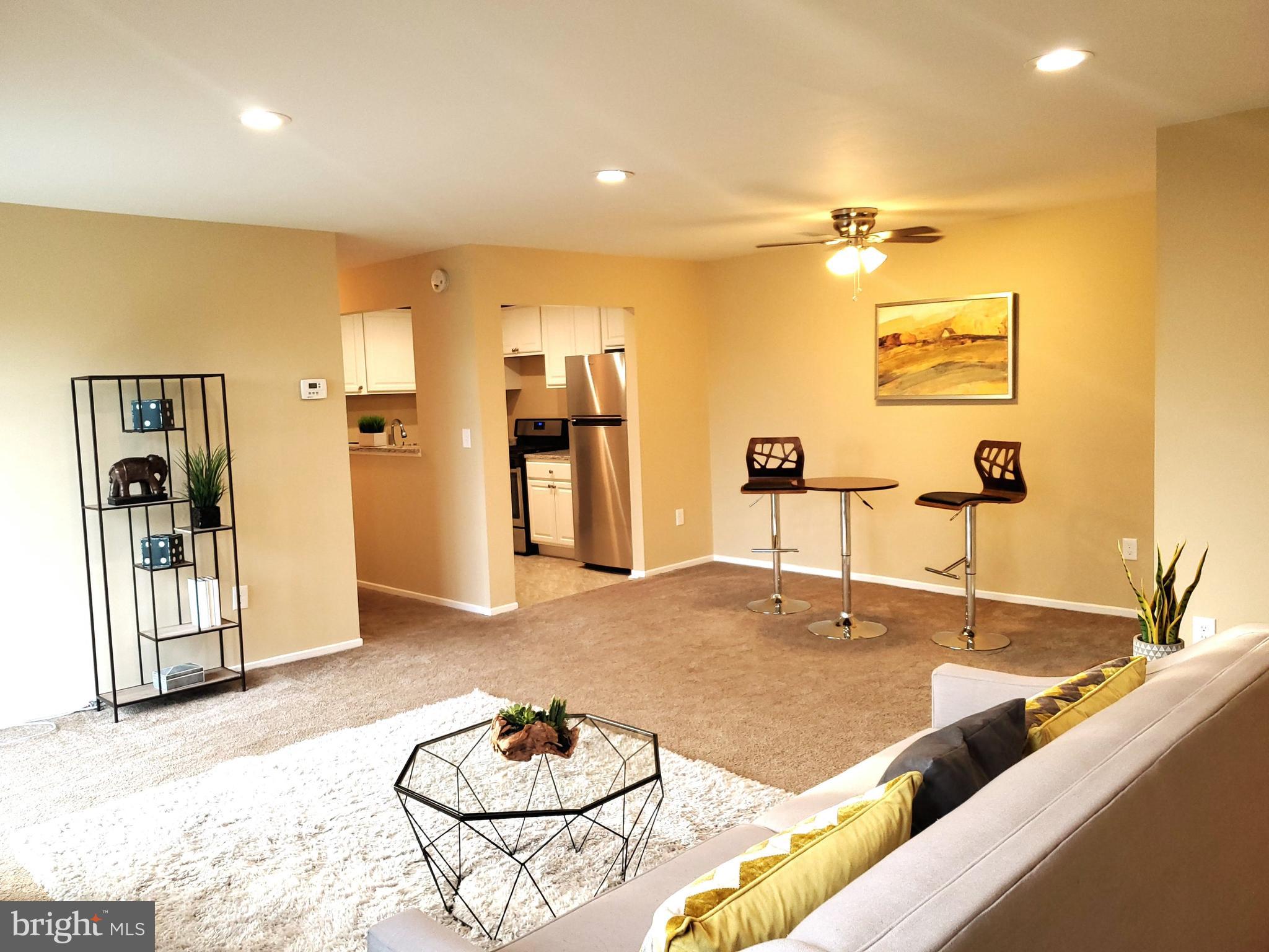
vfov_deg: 53.1
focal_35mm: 26
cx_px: 634
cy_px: 476
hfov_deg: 67.3
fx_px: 953
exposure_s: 1/60
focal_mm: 4.3
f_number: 1.5
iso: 125
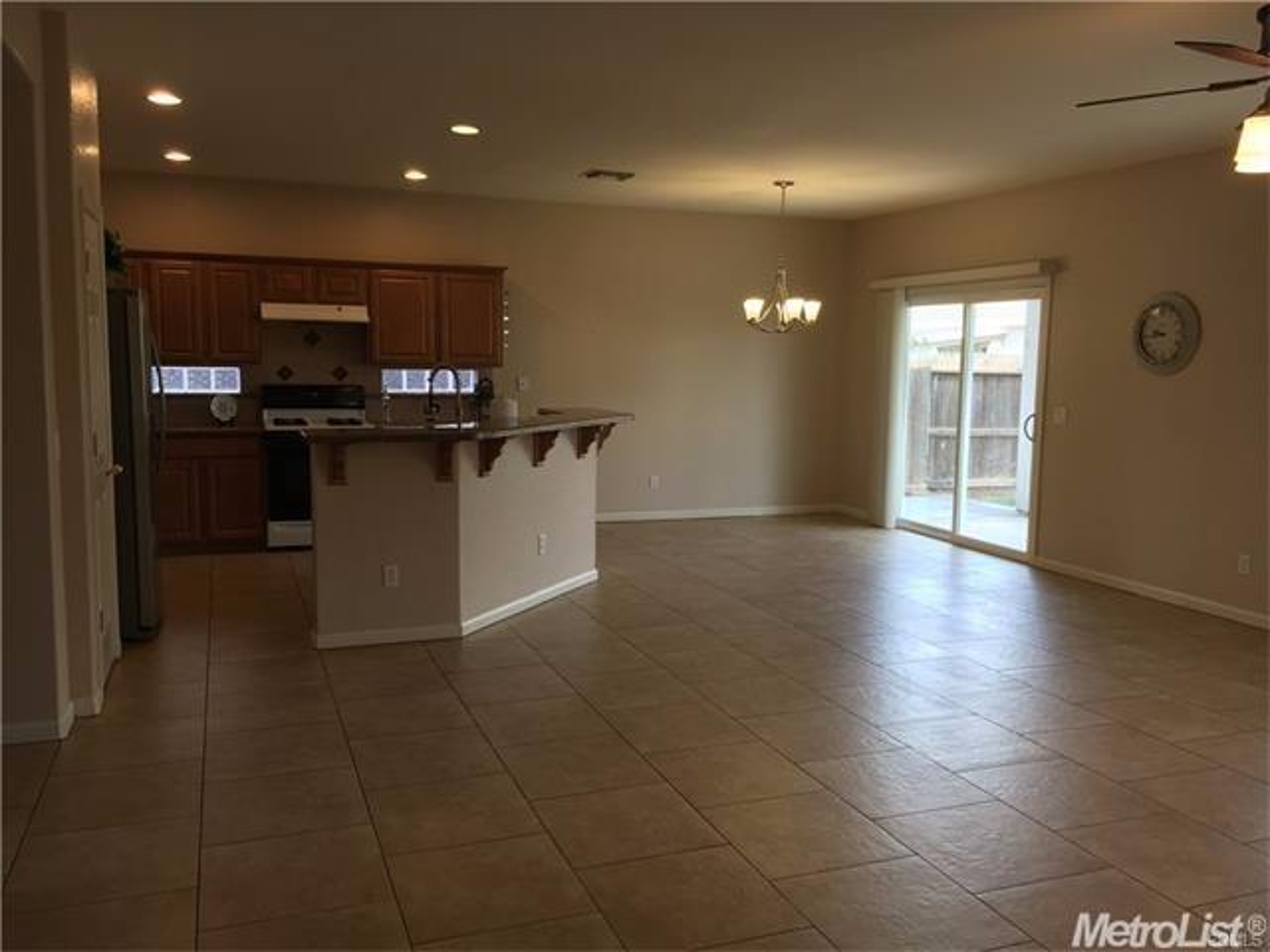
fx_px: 1064
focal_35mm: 29
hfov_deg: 61.7
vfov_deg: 48.2
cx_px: 635
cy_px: 476
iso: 25
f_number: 2.2
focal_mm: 4.15
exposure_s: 1/40
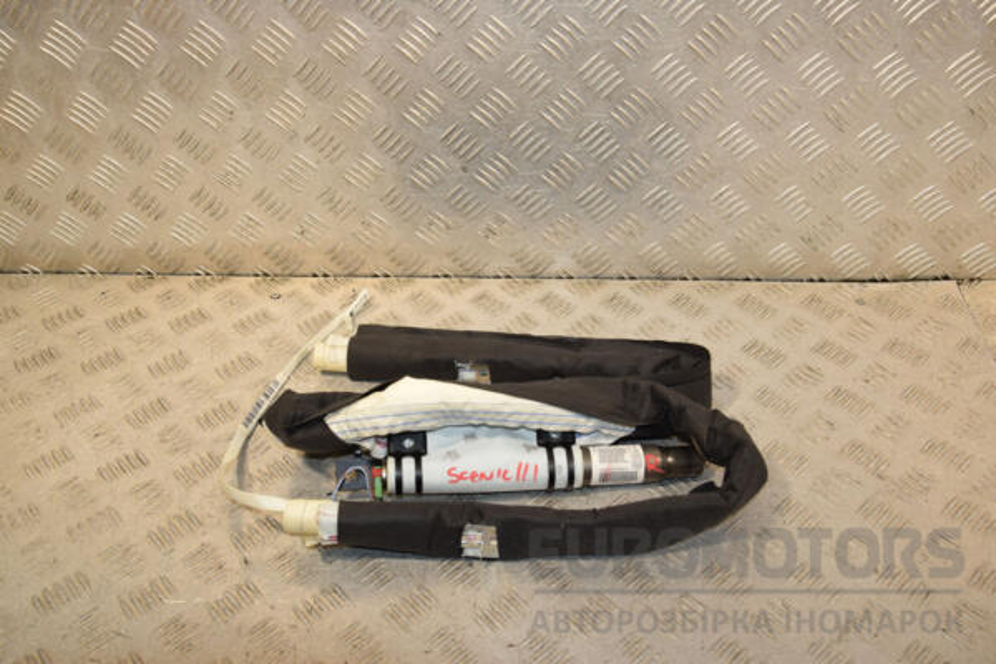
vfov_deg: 36.9
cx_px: 498
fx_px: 996
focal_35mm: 36
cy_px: 332
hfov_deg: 53.1
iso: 800
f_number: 7.1
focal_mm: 24
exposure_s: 1/200
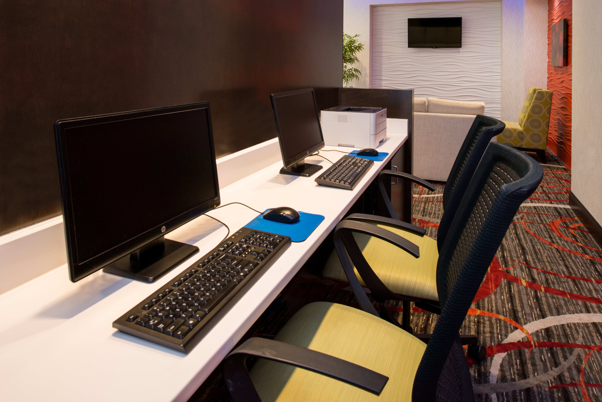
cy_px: 201
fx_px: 401
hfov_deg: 73.7
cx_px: 301
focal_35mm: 24
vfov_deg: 53.2
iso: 640
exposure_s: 1/10
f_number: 11
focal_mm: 24
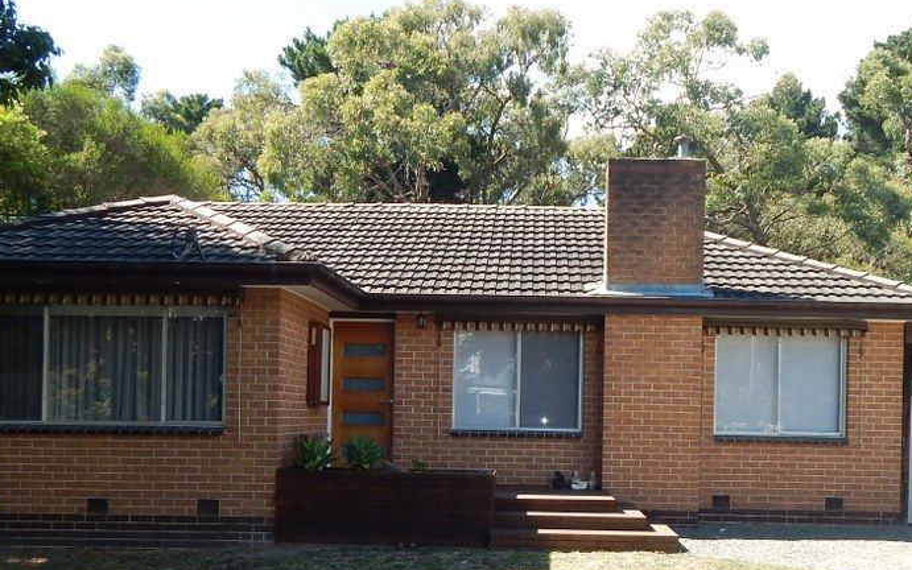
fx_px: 895
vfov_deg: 34.7
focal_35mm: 36
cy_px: 416
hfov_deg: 53.8
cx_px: 525
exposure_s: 1/400
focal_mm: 4
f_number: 3
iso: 125
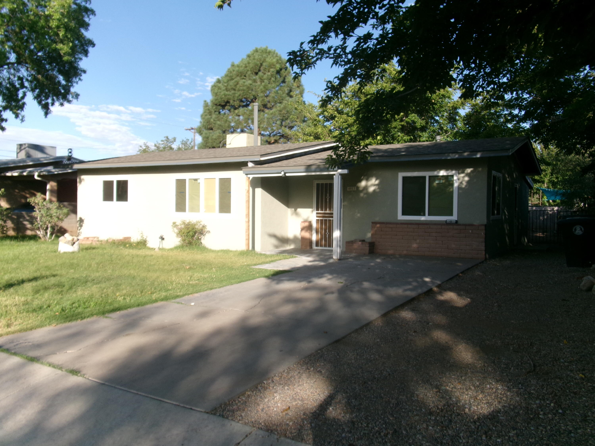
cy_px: 223
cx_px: 298
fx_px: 481
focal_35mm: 28
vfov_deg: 49.7
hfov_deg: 63.4
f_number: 10.8
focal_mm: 5.1
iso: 100
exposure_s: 1/75
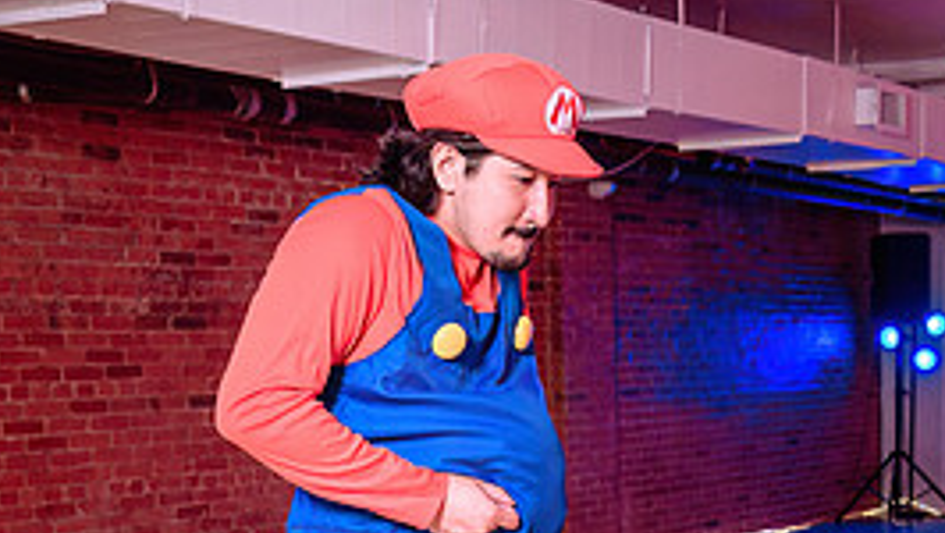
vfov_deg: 15.8
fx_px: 1880
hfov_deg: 27.8
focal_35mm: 75
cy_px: 560
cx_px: 713
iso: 800
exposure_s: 1/100
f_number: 3.5
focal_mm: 27
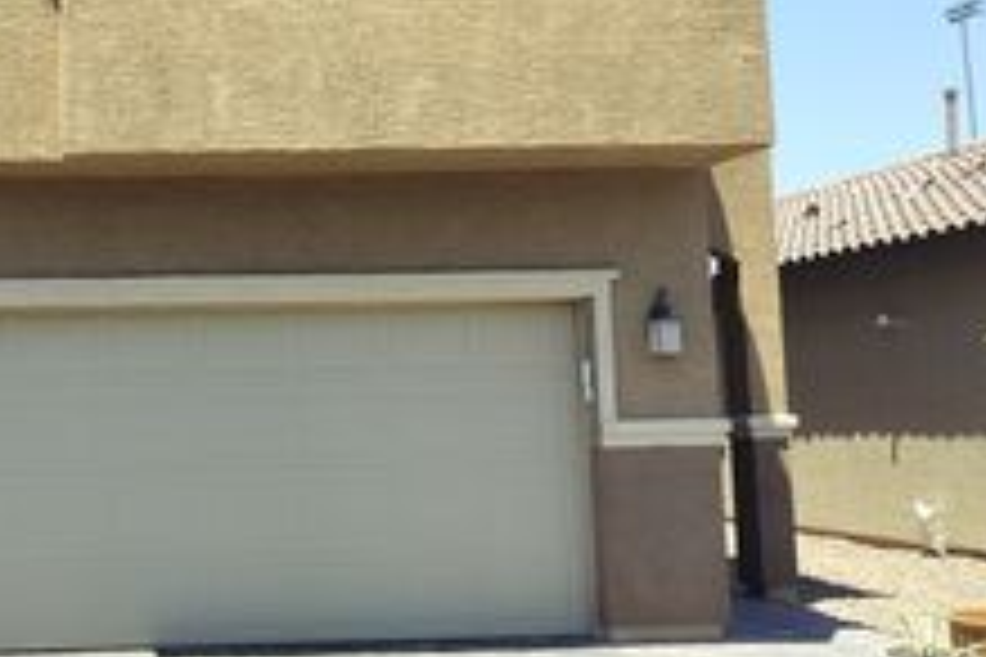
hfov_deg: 33.3
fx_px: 1561
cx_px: 108
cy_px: 259
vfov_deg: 23.7
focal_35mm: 57
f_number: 1.7
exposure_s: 1/574
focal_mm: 5.24
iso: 50
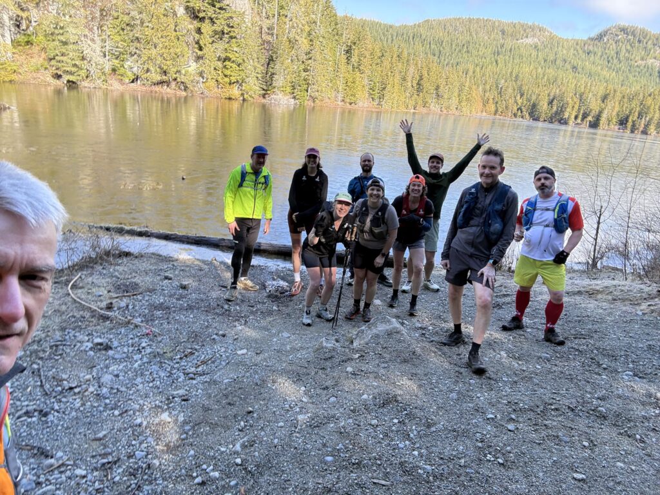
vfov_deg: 58.9
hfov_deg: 73.9
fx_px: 439
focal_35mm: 23
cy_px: 248
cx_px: 330
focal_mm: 2.69
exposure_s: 1/129
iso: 20
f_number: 1.9
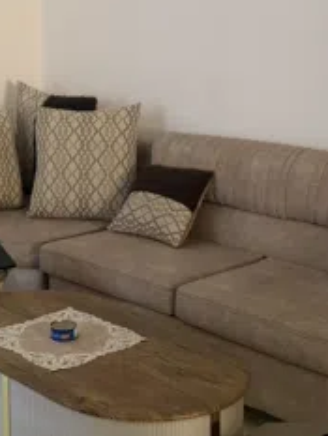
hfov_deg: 22.1
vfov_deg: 29.1
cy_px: 135
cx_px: 79
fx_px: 833
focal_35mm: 66
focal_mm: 6.76
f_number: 1.78
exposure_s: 1/60
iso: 640
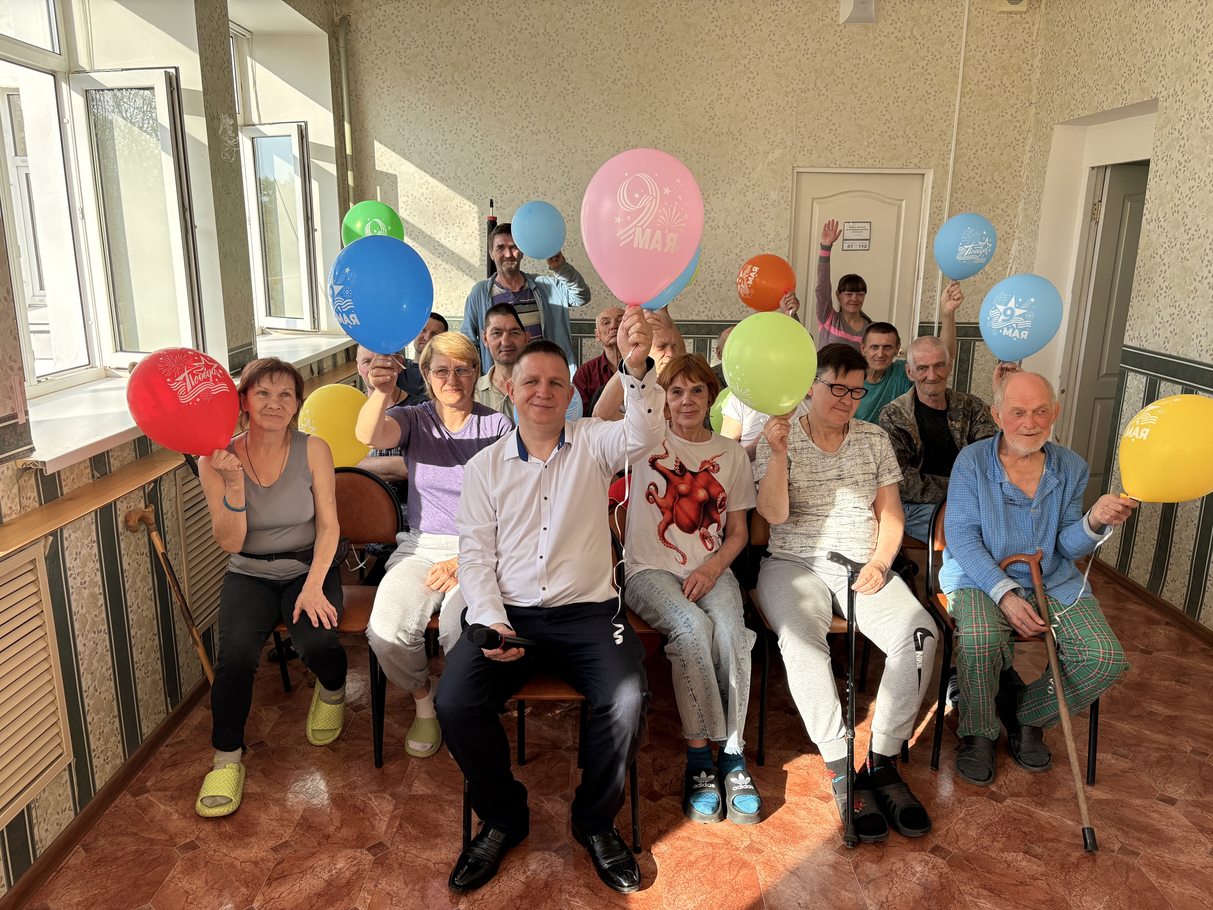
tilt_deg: -12.9
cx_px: 606
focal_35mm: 26
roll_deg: -0.7
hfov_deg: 67.3
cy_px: 455
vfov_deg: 53.1
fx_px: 911
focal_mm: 5.96
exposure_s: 1/475
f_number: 1.6
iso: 64
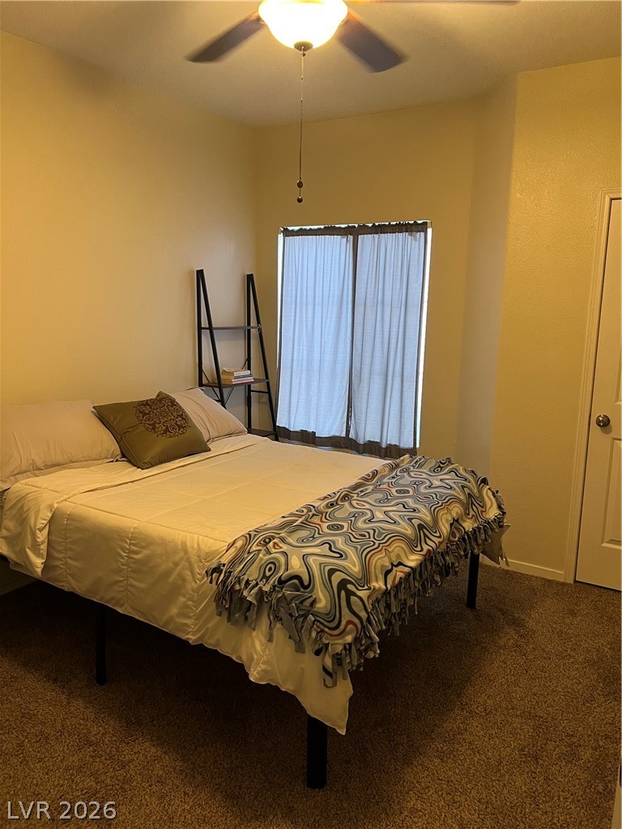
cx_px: 311
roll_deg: -0.1
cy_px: 414
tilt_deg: -8.5
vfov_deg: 67.3
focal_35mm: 26
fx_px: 623
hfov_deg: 53.1
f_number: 1.5
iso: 320
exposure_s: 1/60
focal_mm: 5.7
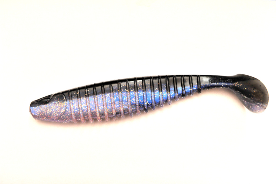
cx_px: 138
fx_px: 444
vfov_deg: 23.4
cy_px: 92
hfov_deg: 34.5
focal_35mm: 58
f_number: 5.6
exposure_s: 1/250
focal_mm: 58
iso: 640
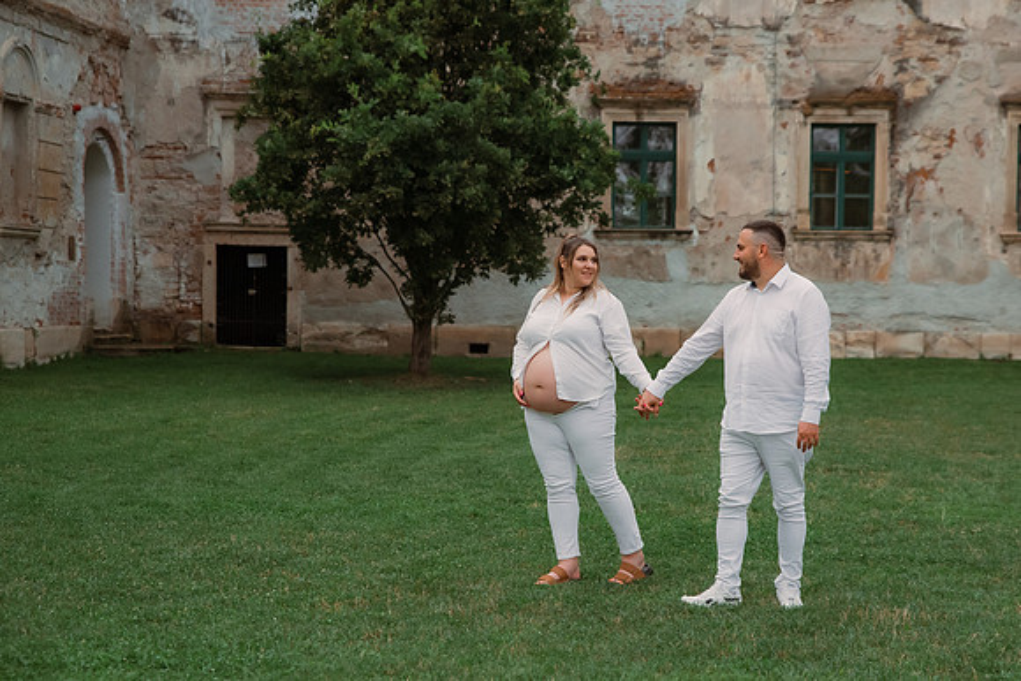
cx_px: 553
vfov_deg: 16.9
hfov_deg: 25.1
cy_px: 344
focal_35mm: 81
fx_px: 2295
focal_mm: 70
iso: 2000
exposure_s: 1/320
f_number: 3.2
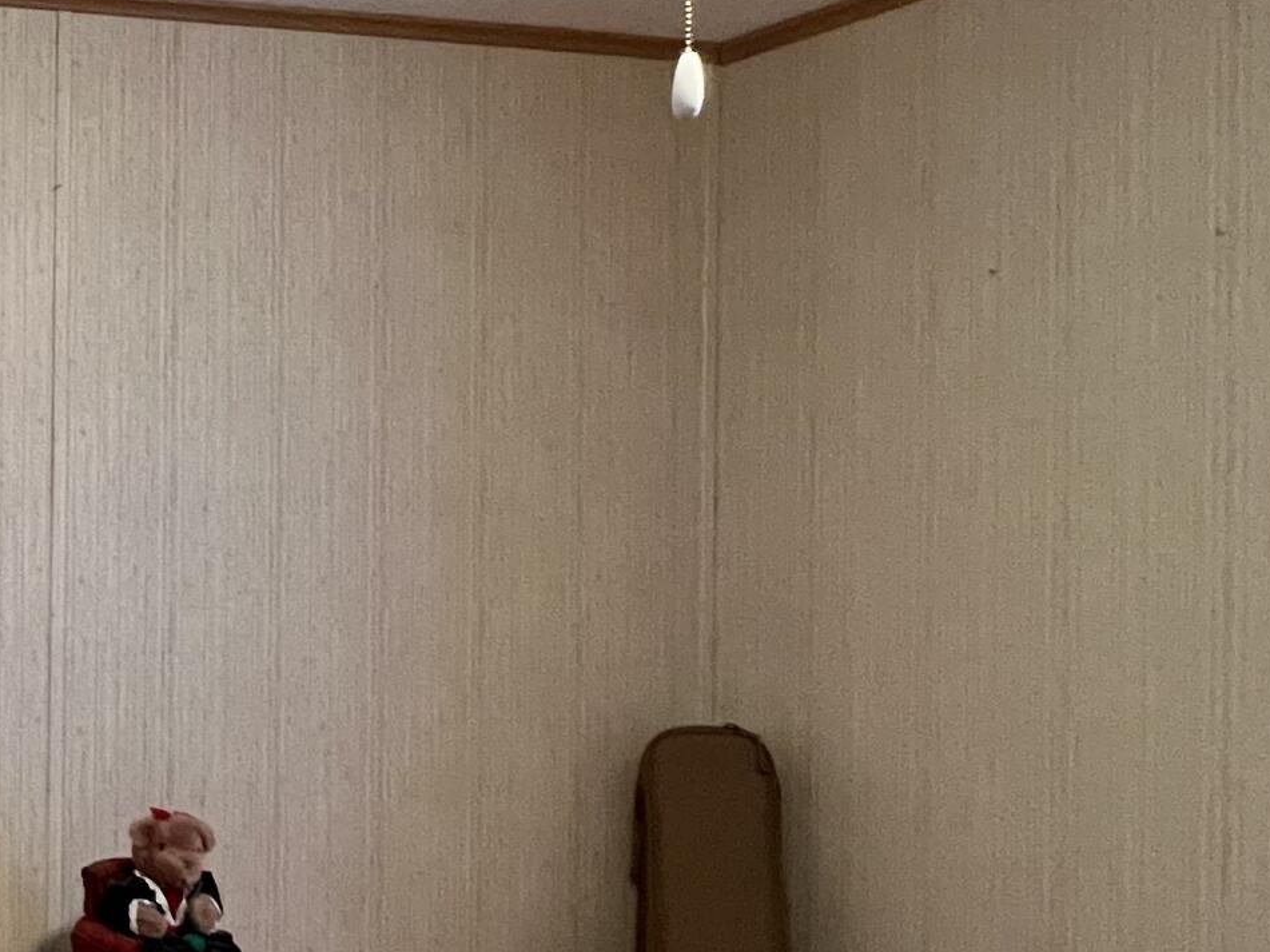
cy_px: 553
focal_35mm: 41
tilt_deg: -0.9
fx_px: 1504
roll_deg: +0.1
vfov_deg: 35.1
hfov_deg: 33.4
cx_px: -383
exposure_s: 1/60
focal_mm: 1.57
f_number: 1.8
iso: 500
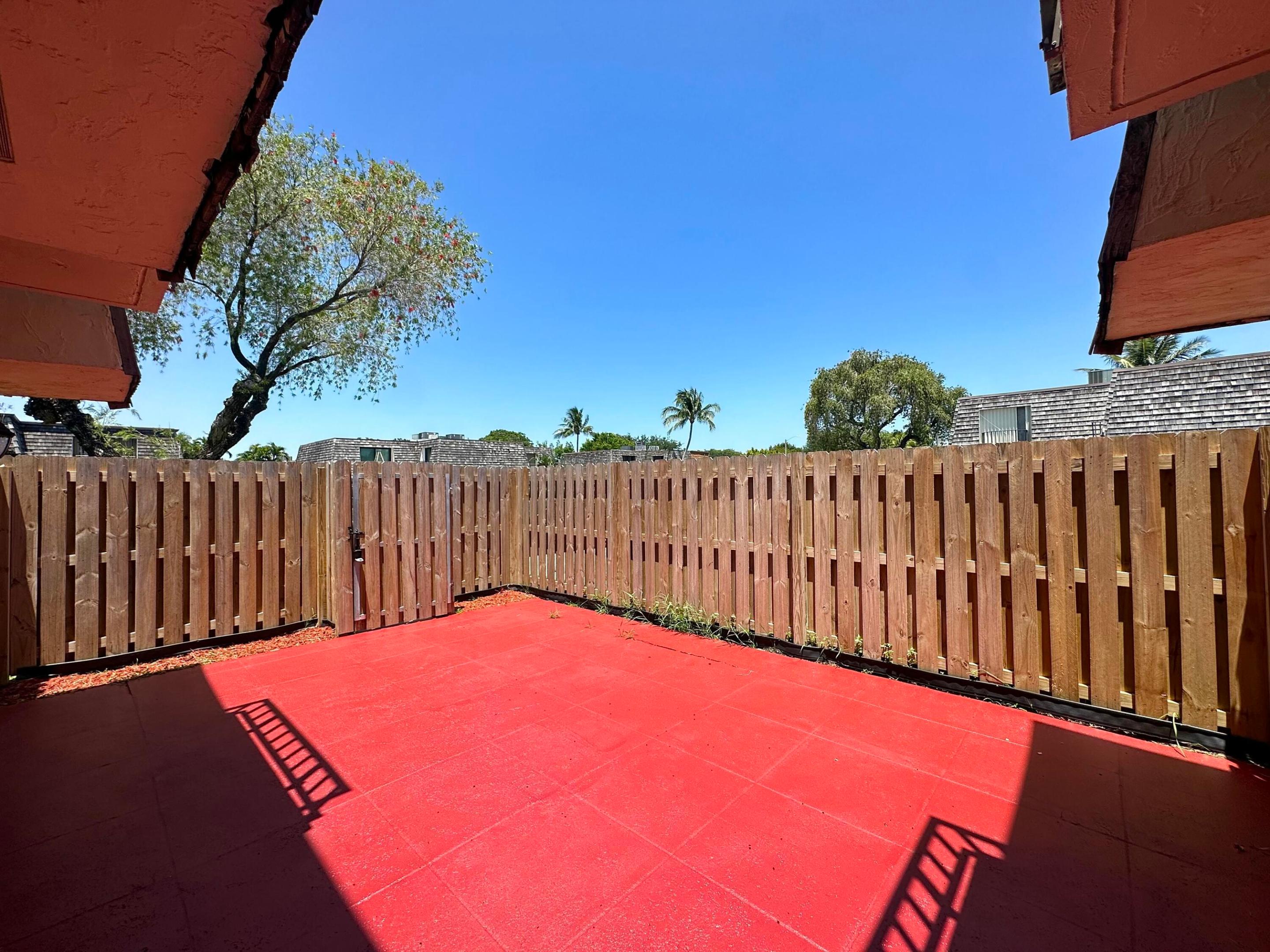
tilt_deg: -0.4
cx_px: 635
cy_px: 476
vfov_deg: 85.7
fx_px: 514
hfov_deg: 102.1
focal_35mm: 14
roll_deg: +0.7
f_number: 2.2
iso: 50
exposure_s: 1/1770
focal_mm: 2.22
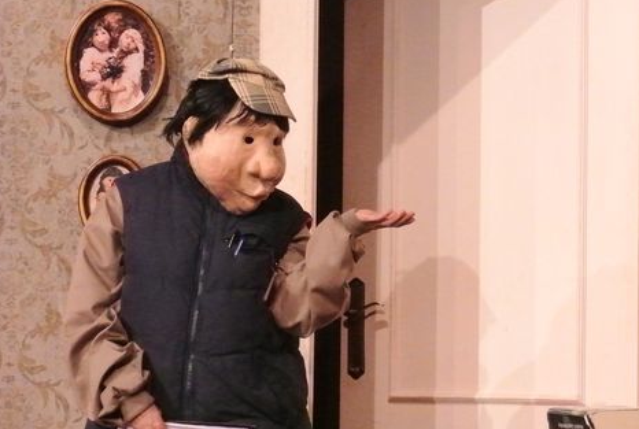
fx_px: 4216
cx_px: 539
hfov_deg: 8.6
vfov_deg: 5.8
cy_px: 206
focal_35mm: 237
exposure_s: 1/125
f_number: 8
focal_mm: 51.2
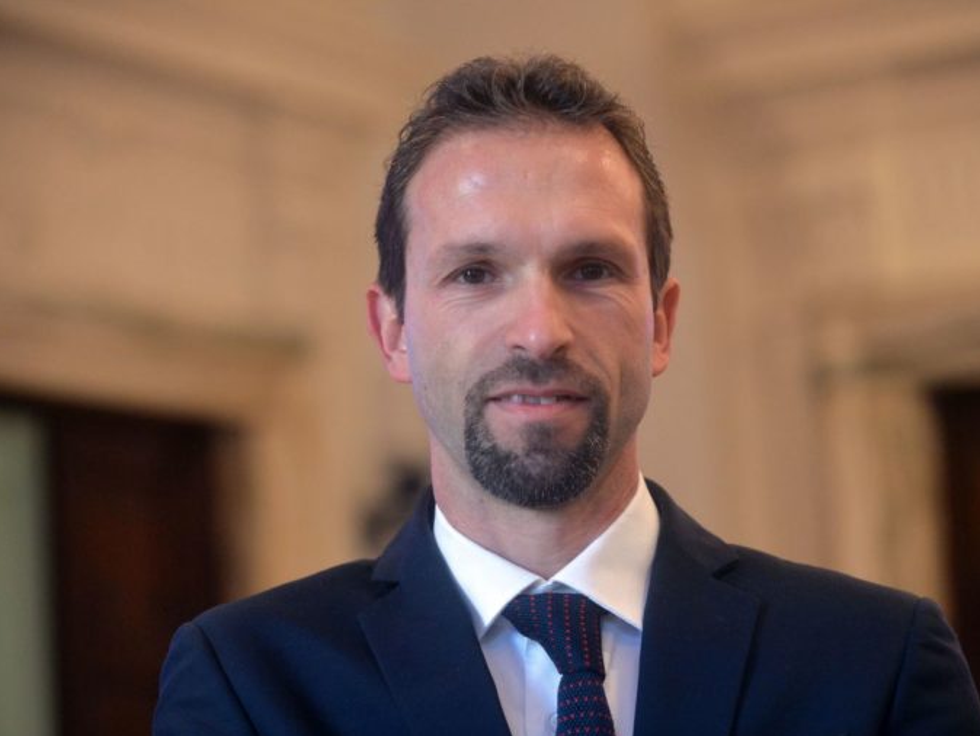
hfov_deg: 15.5
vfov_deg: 11.7
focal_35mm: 127
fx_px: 3597
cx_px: 529
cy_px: 370
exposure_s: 1/200
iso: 2000
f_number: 3.5
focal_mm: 116
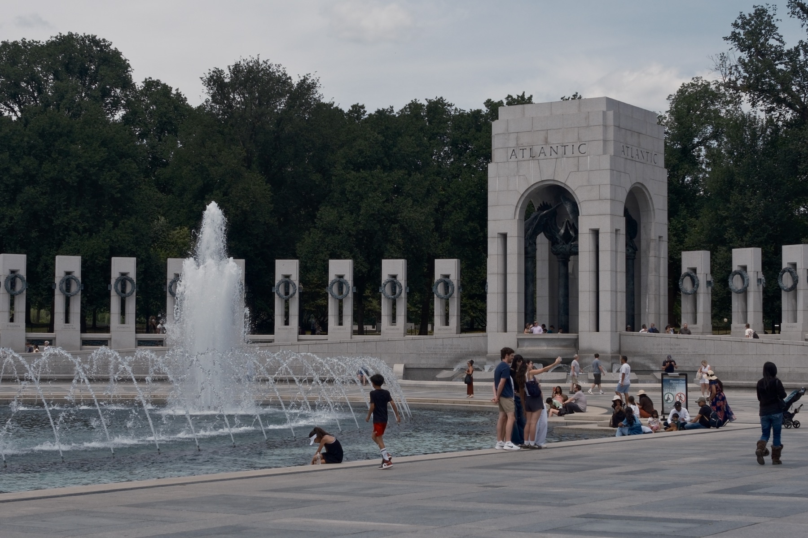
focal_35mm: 35
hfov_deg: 54.4
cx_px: 404
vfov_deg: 37.9
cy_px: 269
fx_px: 785
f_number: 5.6
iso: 125
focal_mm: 23
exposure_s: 1/900
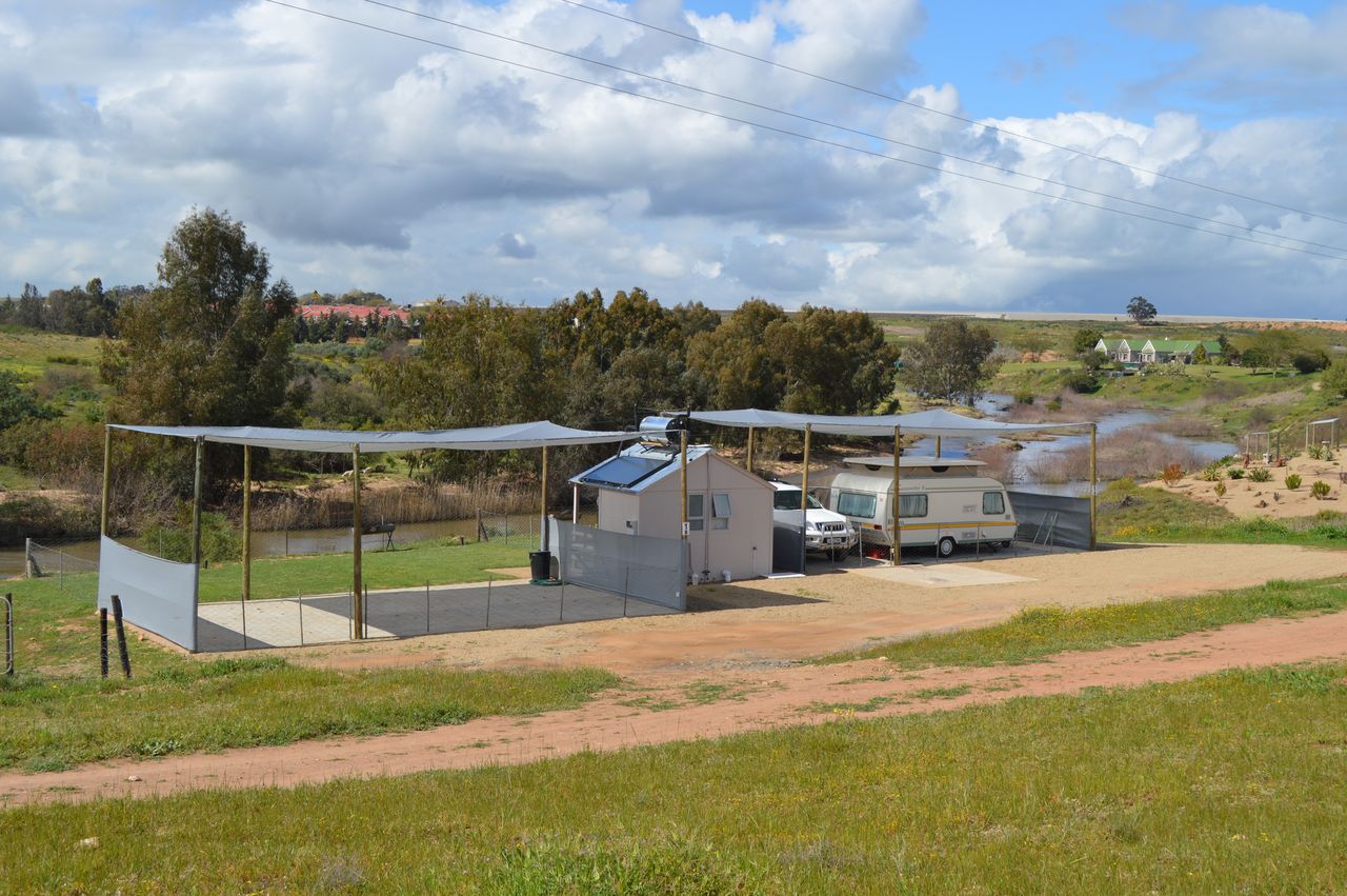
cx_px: 674
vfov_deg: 28.0
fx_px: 1794
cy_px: 448
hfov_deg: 41.1
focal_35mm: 48
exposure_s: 1/320
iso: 100
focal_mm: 32
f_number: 9
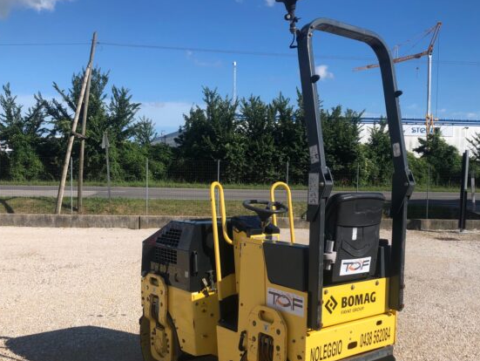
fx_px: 541
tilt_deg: -5.6
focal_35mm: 39
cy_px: 221
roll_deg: -1.3
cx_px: 267
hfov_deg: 47.7
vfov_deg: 36.7
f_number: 1.8
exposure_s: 1/2525
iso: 20
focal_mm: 3.99
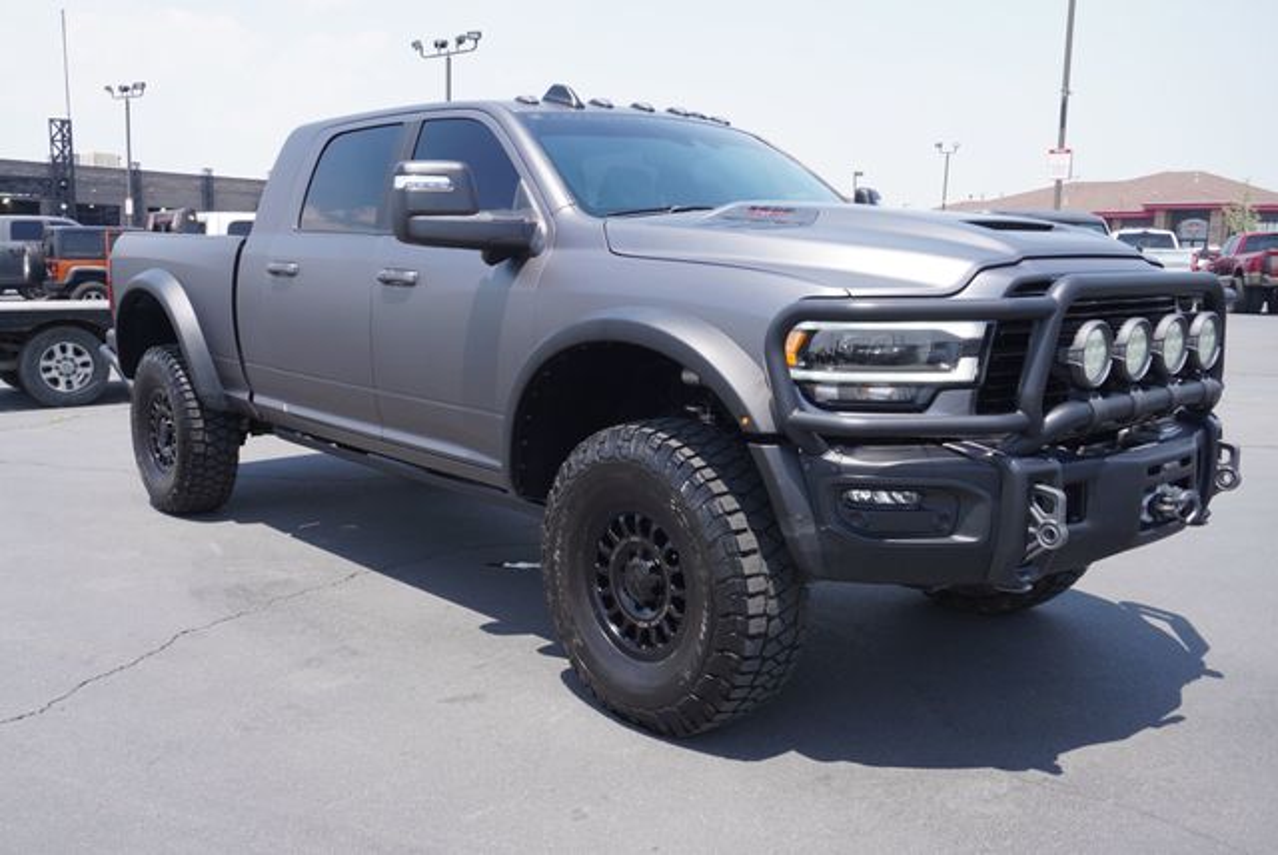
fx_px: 1173
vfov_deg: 40.0
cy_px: 428
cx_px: 639
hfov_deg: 57.2
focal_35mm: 33
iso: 100
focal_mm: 22
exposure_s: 1/160
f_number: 7.1
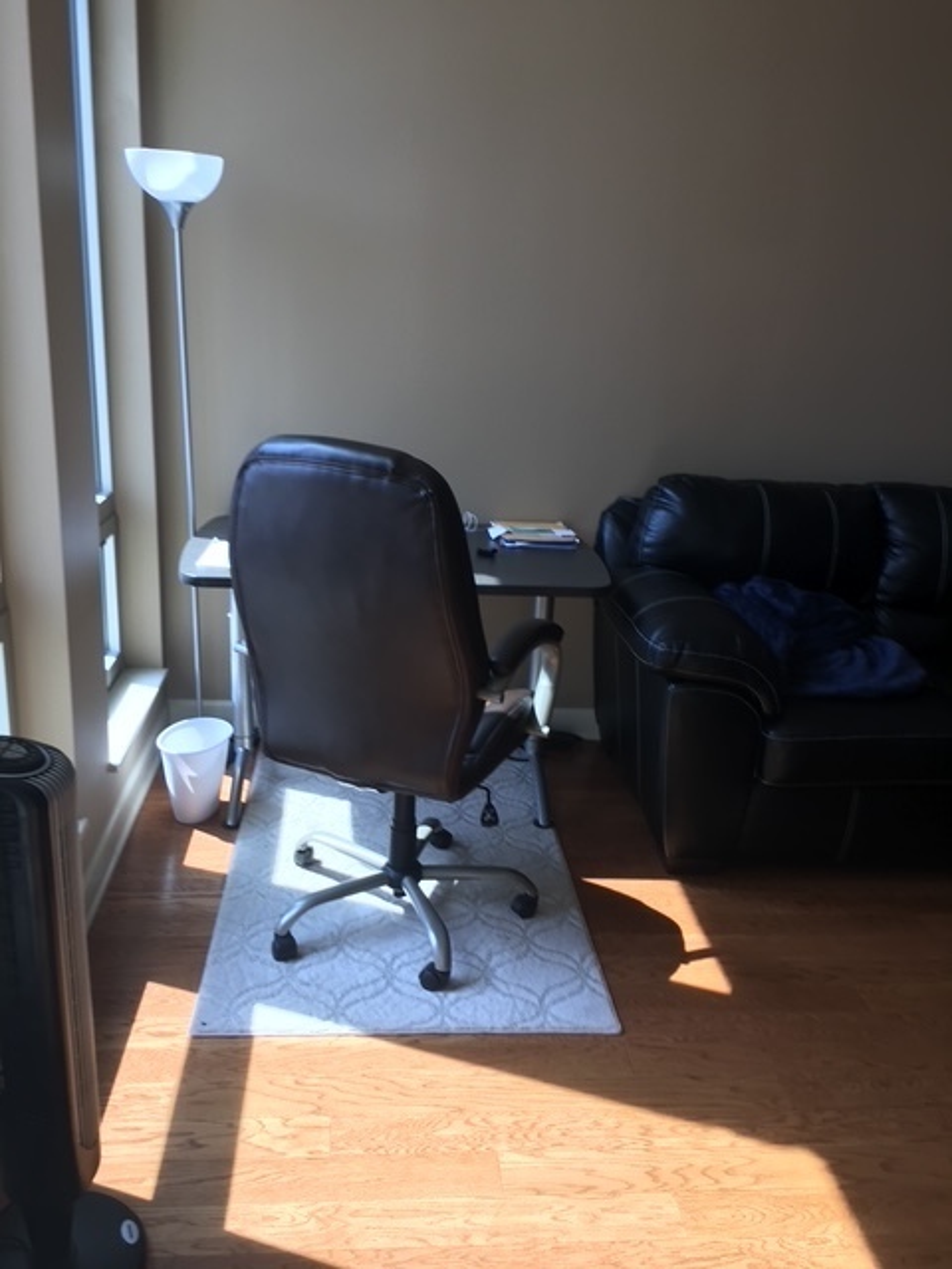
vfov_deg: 61.7
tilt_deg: -14.0
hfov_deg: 48.2
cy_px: 634
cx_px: 476
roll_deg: -3.9
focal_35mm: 29
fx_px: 1063
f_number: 2.2
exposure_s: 1/60
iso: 25
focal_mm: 4.15
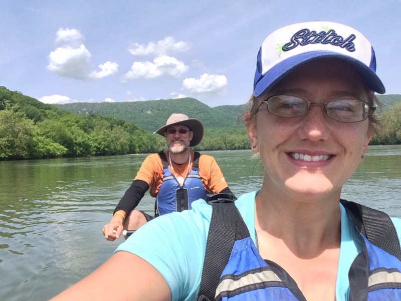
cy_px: 150
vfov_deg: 45.4
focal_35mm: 31
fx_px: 359
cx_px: 200
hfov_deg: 58.4
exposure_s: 1/1001
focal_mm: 2.15
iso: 50
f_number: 2.4
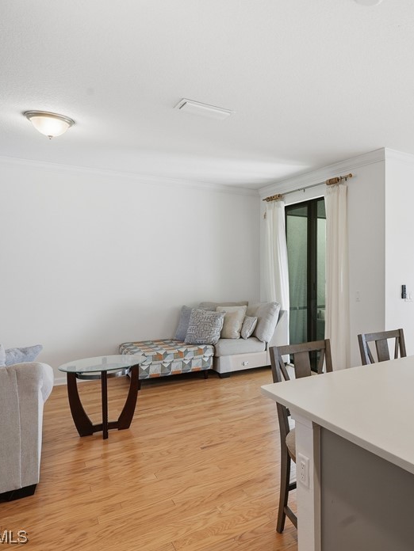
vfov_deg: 71.6
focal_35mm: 24
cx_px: 387
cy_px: 267
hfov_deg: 49.4
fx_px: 383
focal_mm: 16
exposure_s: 1/30
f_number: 9
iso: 200
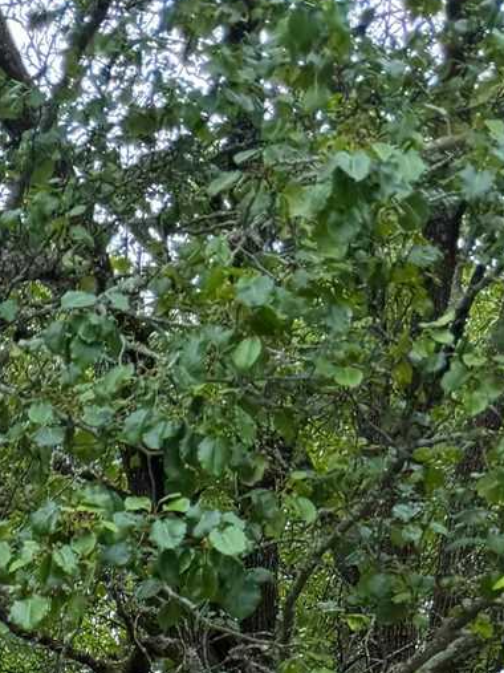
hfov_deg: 12.0
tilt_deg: +0.0
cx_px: -521
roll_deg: +0.0
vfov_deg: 14.0
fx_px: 2117
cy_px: 1488
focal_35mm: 109
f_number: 1.78
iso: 80
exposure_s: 1/494
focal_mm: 6.76
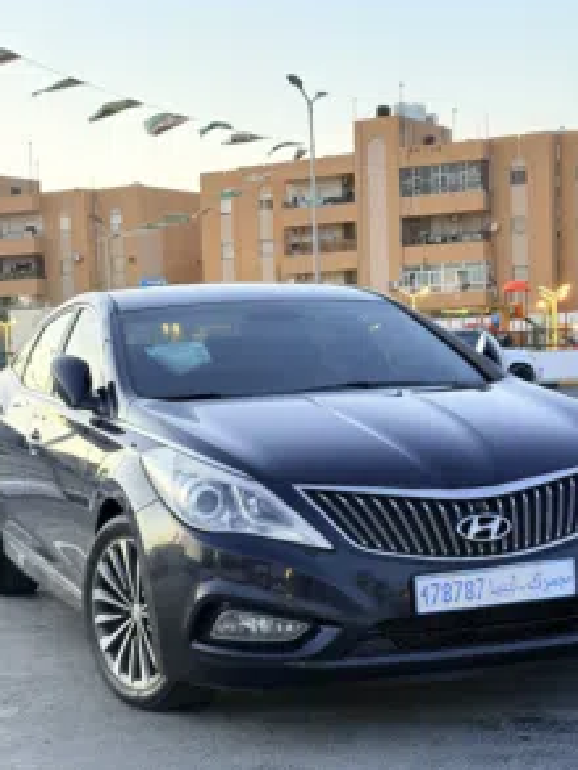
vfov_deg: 27.3
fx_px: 1580
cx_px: 289
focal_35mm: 71
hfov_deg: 20.7
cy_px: 470
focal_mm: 5.96
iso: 125
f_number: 1.6
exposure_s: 1/60
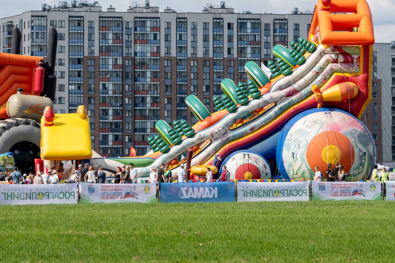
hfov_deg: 7.2
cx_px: 211
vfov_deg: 4.8
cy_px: 59
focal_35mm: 287
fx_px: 3150
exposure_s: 1/5000
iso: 800
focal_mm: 120
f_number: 4.5
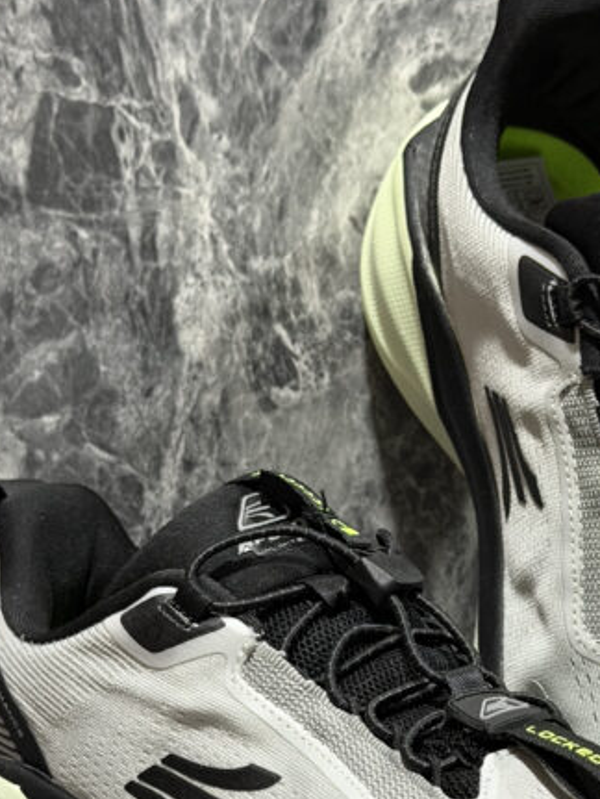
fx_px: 2054
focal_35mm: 89
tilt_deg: -9.5
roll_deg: -0.4
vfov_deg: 21.6
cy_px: 671
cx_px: 383
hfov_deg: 16.6
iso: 400
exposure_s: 1/40
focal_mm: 6.76
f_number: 1.78
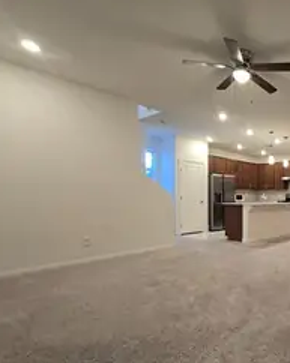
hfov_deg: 51.9
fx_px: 226
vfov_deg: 77.4
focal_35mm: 21
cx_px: 292
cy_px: 204
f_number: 2.2
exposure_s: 1/60
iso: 250
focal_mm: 2.2
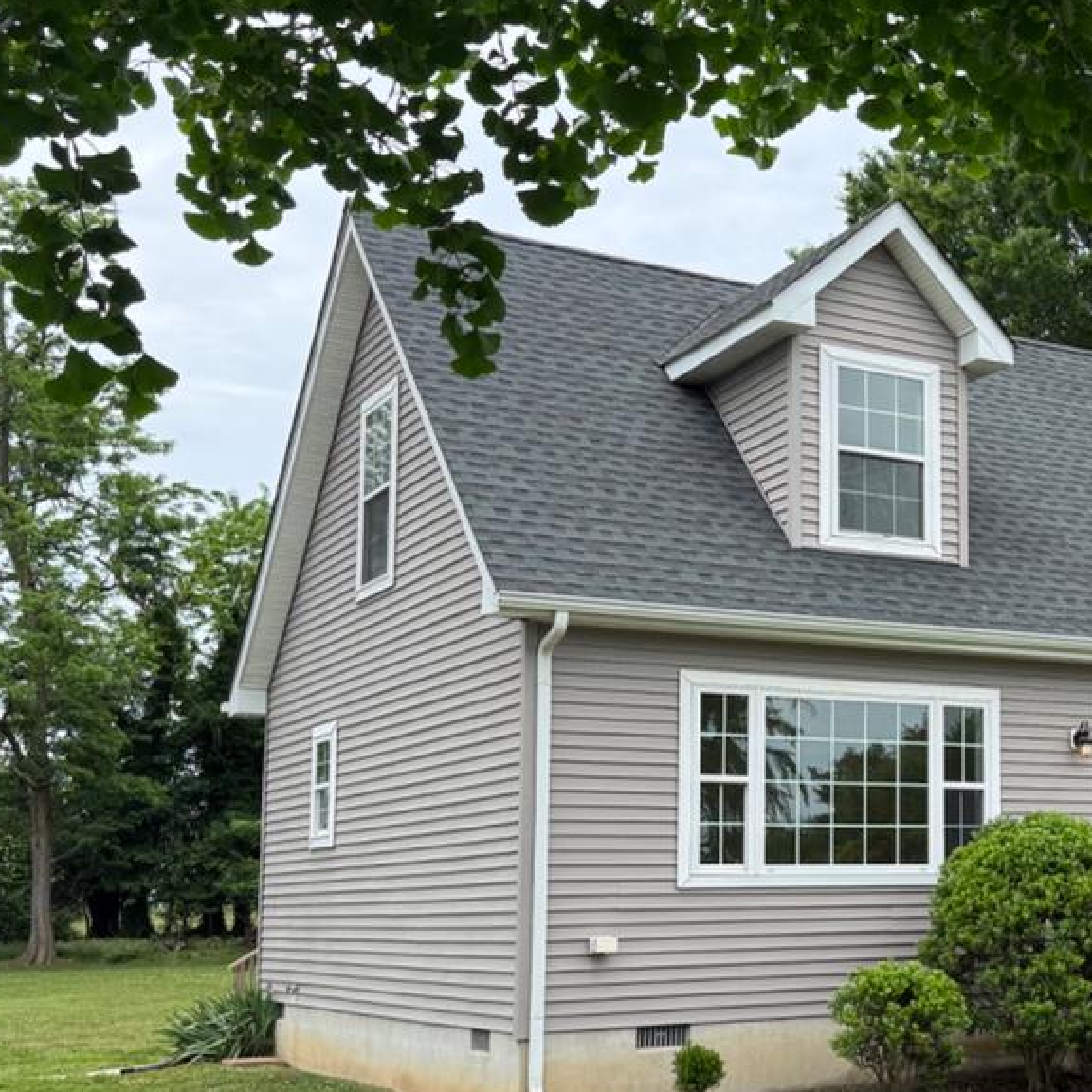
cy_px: 679
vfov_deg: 32.1
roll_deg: +1.1
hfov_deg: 30.2
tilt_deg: +7.5
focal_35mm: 53
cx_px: 1069
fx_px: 1892
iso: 100
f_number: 1.78
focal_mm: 6.76
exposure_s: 1/2299
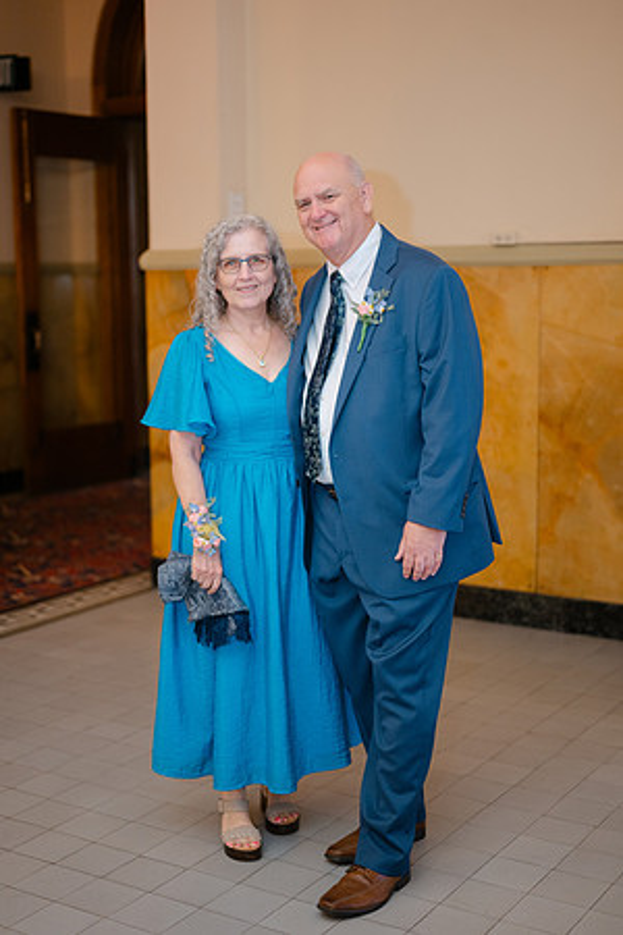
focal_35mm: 50
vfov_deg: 39.6
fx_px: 1298
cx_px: 312
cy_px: 468
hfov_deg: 27.0
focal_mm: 50
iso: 320
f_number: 1.8
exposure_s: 1/125
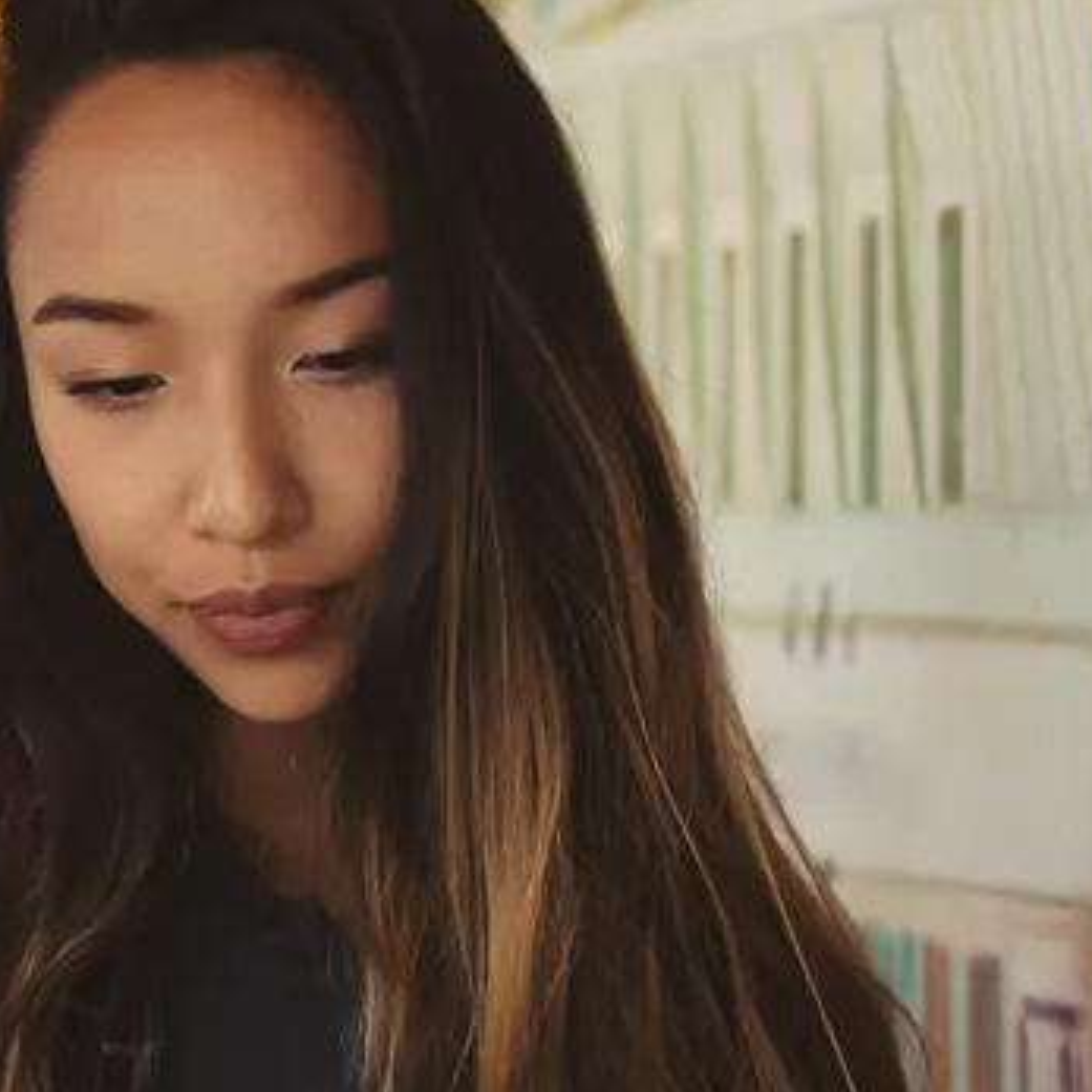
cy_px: 705
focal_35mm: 91
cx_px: -223
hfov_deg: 18.1
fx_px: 3248
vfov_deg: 19.0
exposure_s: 1/100
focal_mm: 35
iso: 400
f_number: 2
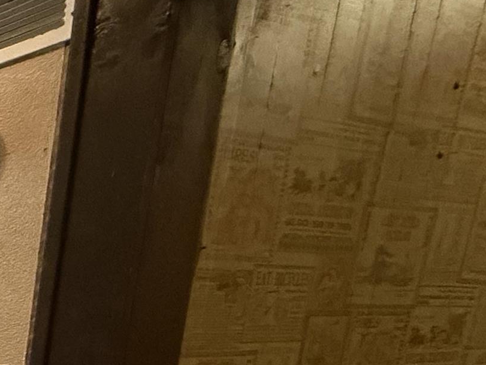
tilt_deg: -11.8
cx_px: -424
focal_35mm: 53
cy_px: 491
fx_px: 744
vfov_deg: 23.8
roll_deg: -0.1
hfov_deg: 21.0
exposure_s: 1/60
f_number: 2.2
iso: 1000
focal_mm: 2.22
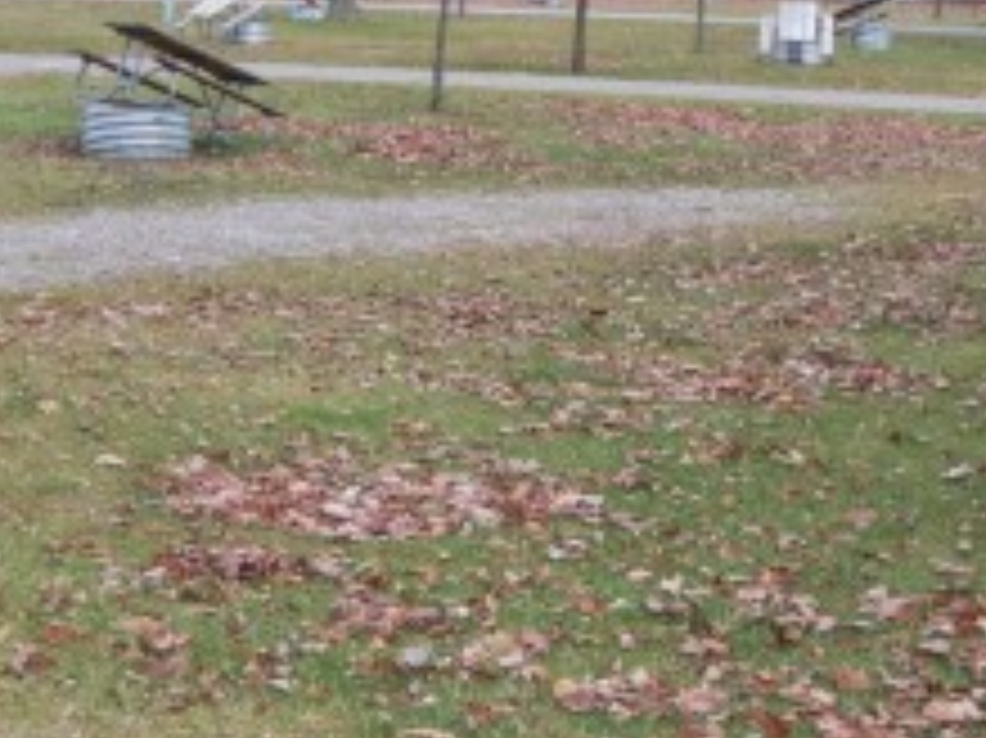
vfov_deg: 18.0
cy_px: 317
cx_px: 479
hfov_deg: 23.8
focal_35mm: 82
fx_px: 2334
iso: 64
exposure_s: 1/125
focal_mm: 6.2
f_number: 3.5
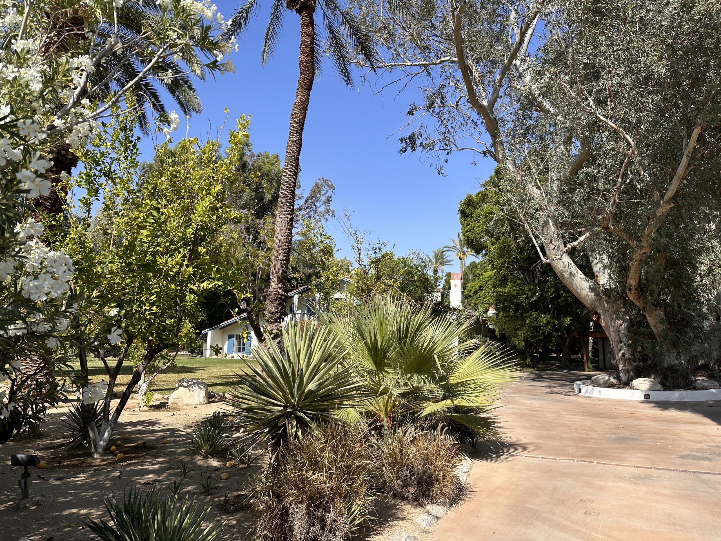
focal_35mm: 24
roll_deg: -0.4
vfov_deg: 56.8
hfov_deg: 71.6
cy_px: 270
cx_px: 360
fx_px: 500
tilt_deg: +8.1
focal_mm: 6.86
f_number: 1.78
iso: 80
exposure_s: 1/3861
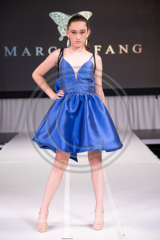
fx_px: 702
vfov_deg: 19.5
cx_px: 80
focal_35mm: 105
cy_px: 120
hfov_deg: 13.0
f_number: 5.6
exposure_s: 1/400
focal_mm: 105
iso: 2000
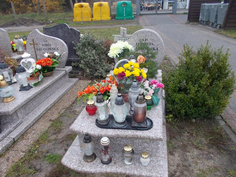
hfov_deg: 67.3
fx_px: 177
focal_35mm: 26
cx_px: 118
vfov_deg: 53.1
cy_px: 88
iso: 80
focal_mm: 4.6
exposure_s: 1/60
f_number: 3.2
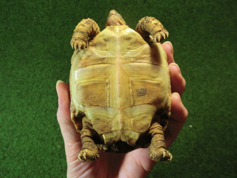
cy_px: 89
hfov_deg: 63.4
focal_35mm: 28
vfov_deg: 49.7
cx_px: 118
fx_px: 192
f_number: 3
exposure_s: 1/60
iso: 200
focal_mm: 5
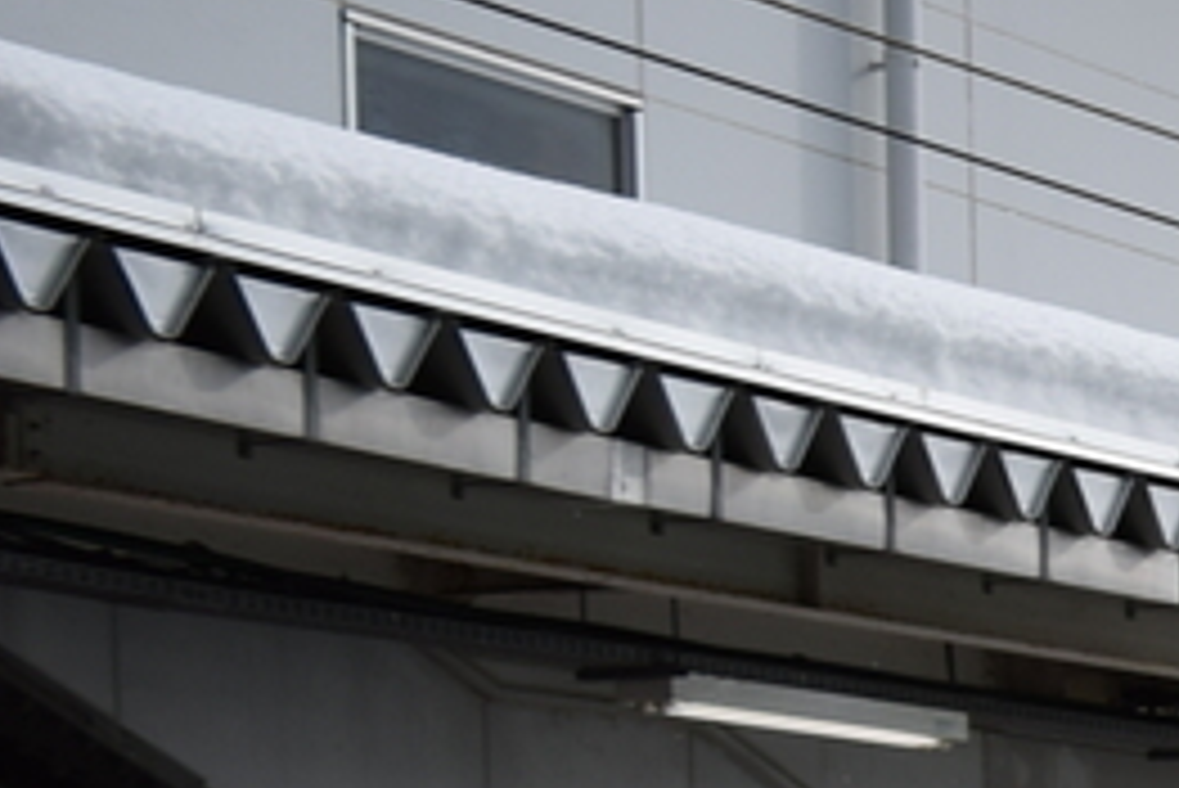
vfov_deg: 8.6
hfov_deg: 11.6
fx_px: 4948
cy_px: 1599
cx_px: 2686
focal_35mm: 151
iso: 100
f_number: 5.6
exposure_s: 1/1000
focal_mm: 22
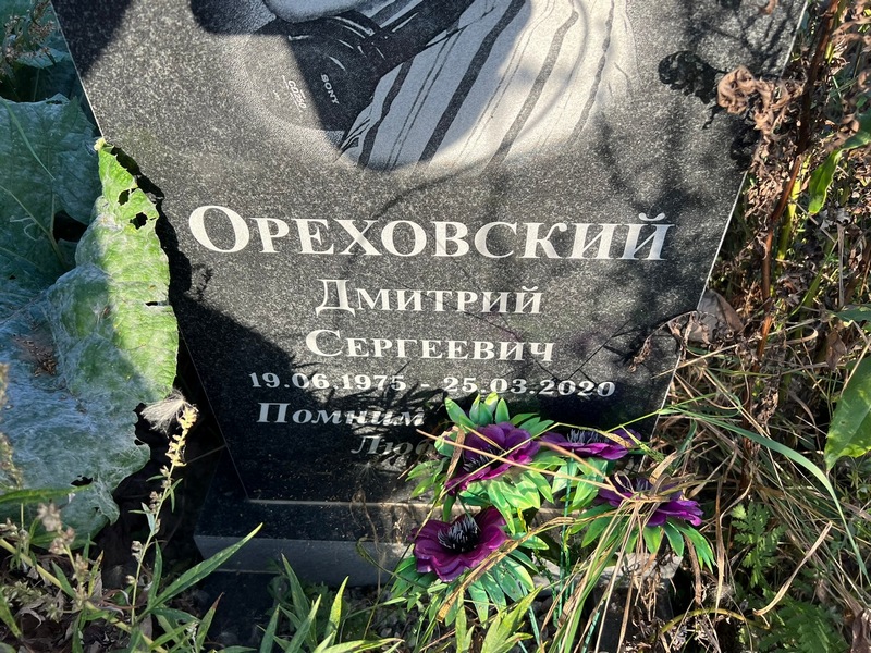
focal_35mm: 26
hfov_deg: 67.3
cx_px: 436
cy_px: 326
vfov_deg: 53.1
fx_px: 654
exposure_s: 1/604
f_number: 1.5
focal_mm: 5.7
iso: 50
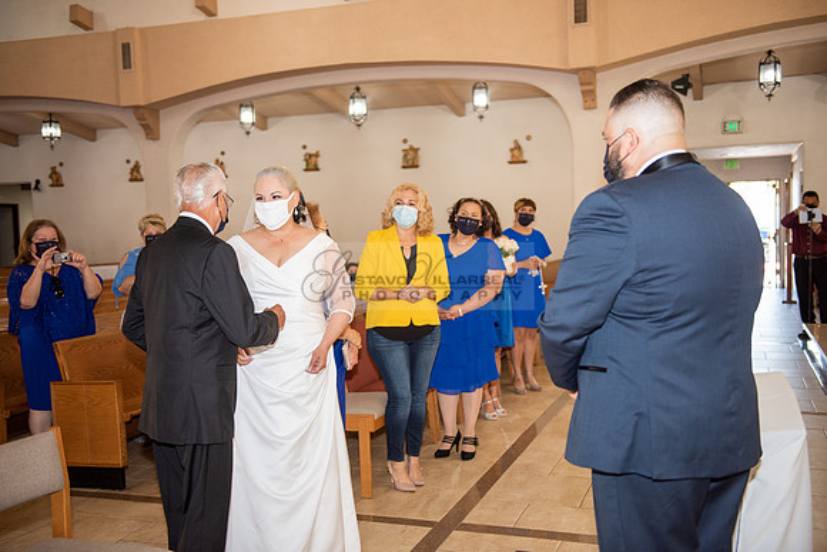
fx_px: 873
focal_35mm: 38
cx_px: 414
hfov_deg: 50.7
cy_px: 276
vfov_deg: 35.1
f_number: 2.8
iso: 1000
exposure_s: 1/160
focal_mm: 38
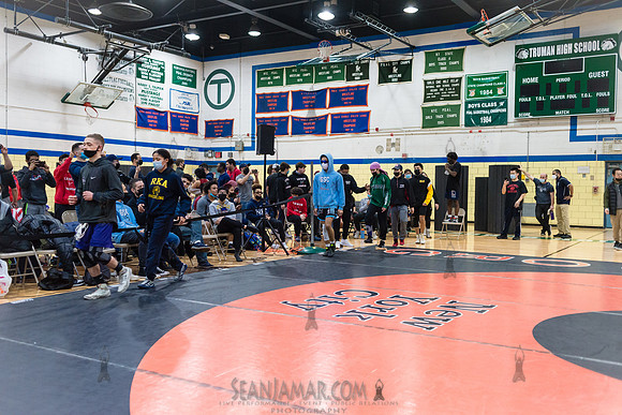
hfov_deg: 54.4
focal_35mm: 35
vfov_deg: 37.9
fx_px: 605
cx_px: 311
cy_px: 208
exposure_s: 1/400
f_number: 3.5
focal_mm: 35
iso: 4000
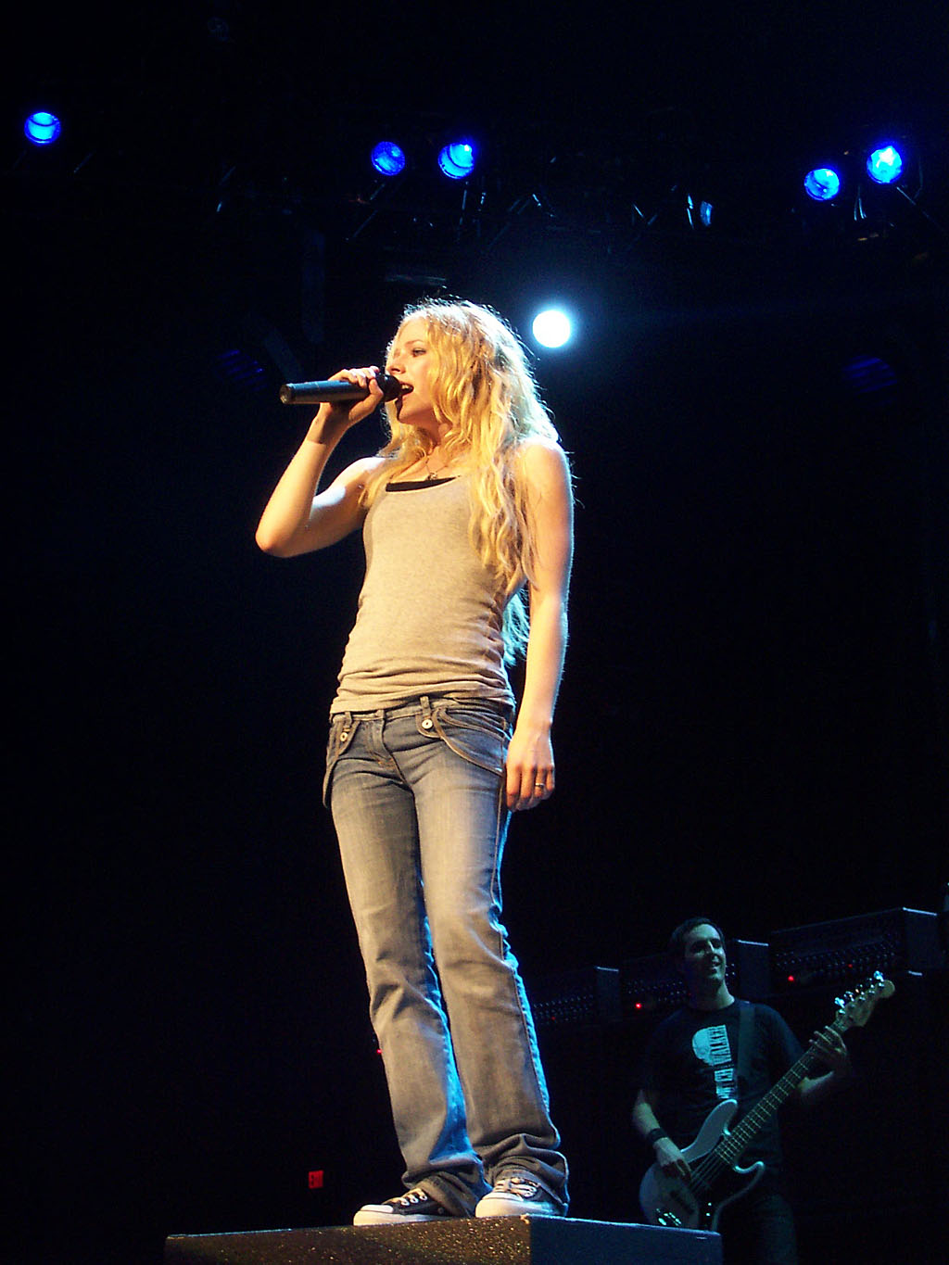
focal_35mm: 71
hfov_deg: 20.7
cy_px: 632
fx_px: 2595
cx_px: 474
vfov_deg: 27.4
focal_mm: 10.8
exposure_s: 1/60
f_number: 4
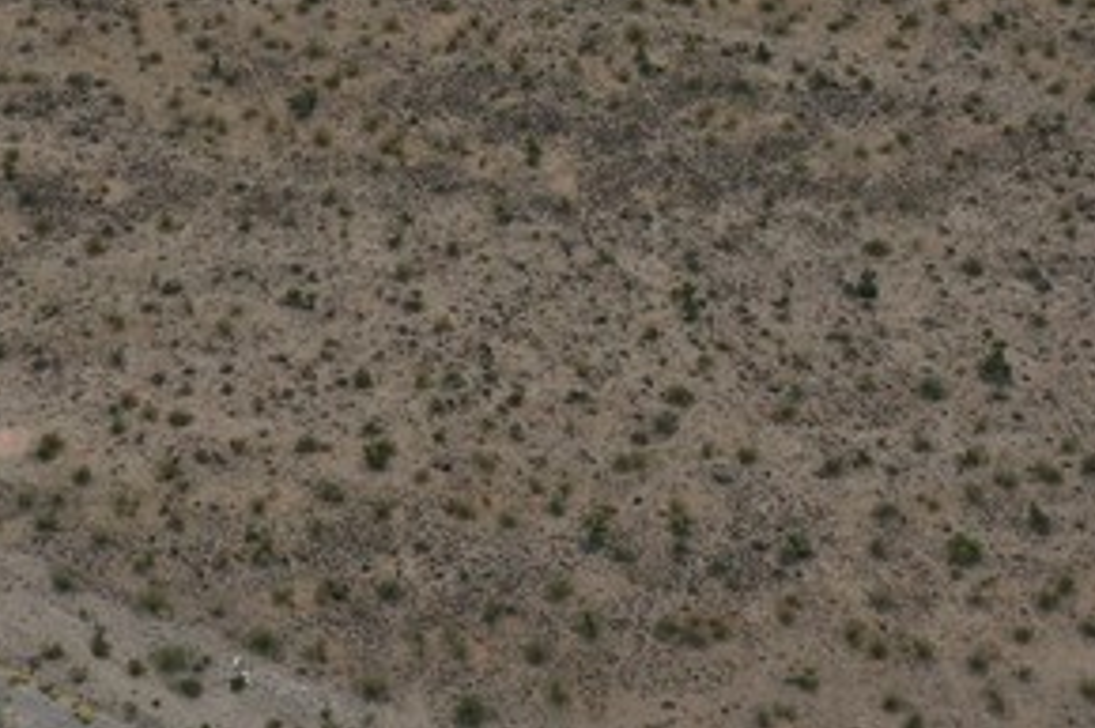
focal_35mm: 105
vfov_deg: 12.6
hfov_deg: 19.1
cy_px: -192
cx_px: 91
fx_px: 3192
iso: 100
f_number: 5.6
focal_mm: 10.26
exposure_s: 1/320
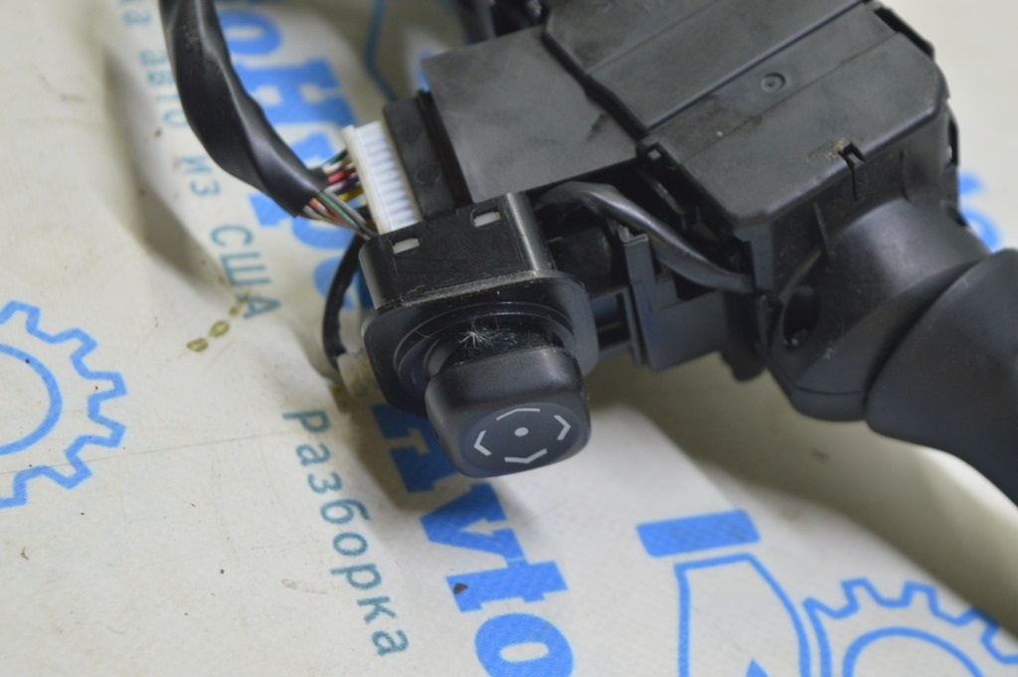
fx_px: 2204
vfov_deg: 17.5
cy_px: 338
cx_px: 509
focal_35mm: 78
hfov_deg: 26.0
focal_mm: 52
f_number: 5.6
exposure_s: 1/15
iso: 400
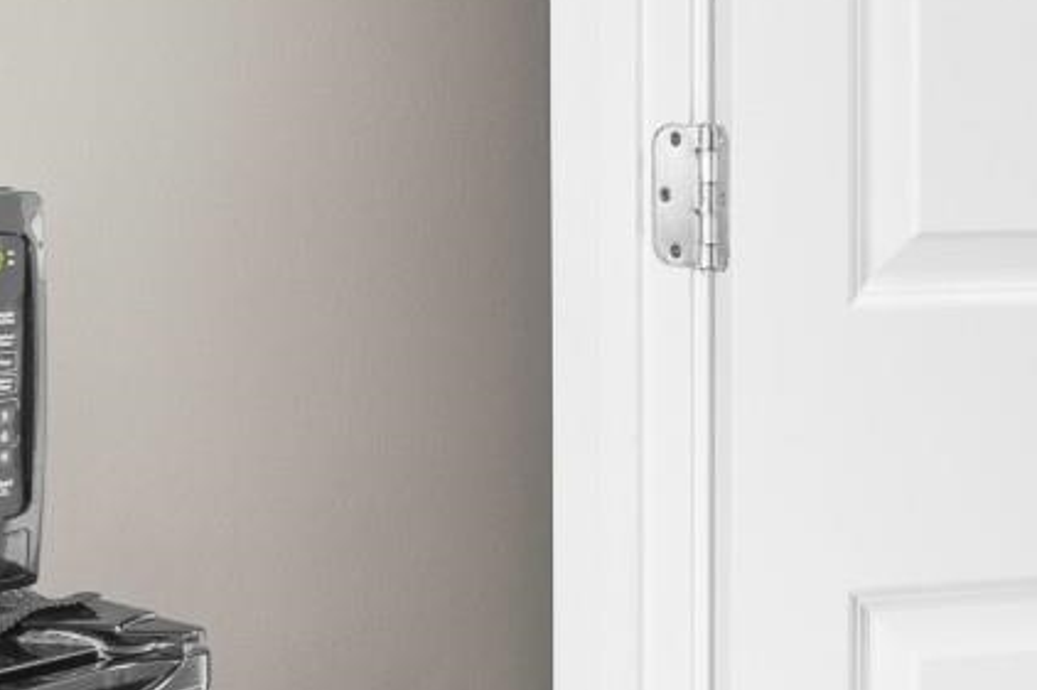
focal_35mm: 73
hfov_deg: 27.2
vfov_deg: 18.4
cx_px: 808
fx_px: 2102
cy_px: 91
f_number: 4.8
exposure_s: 1/1.25
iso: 100
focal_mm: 13
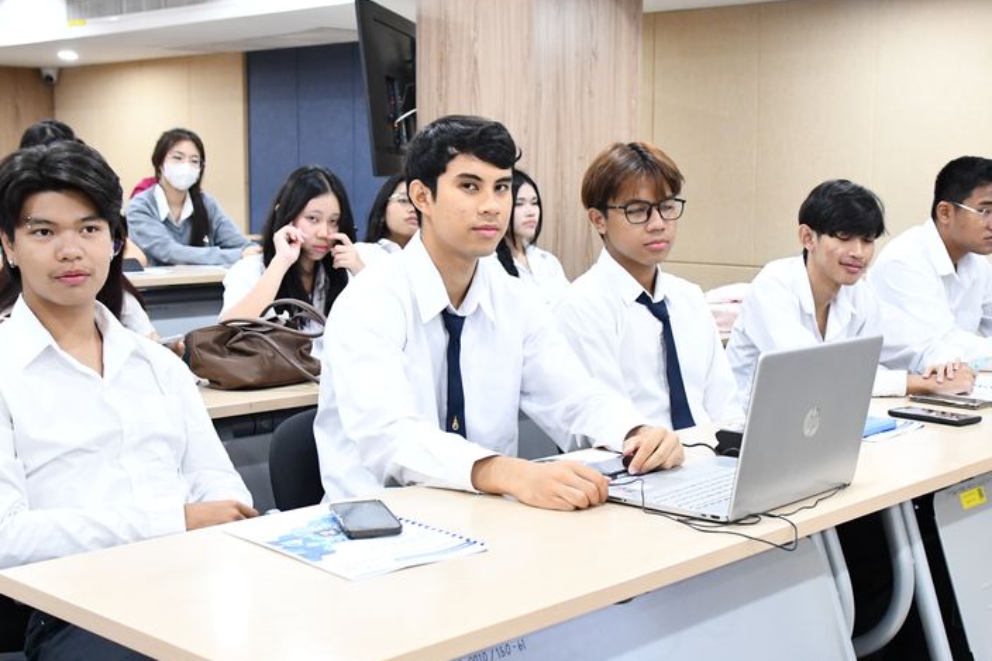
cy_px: 352
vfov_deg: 28.1
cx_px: 541
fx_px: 1322
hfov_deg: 41.1
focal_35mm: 48
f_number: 3.5
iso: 3200
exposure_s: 1/125
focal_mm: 22
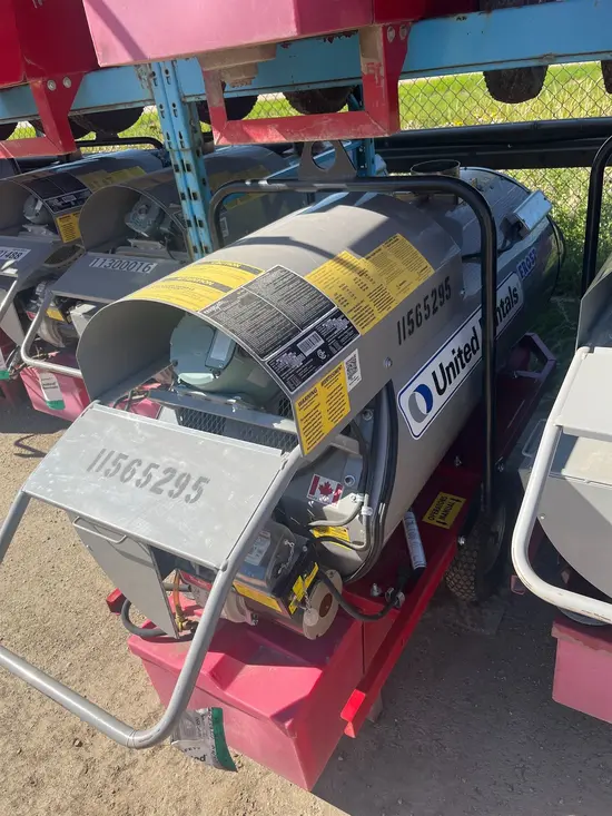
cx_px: 306
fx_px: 613
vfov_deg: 67.3
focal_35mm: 26
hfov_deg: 53.1
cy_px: 408
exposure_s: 1/1517
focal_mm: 5.1
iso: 50
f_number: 1.6
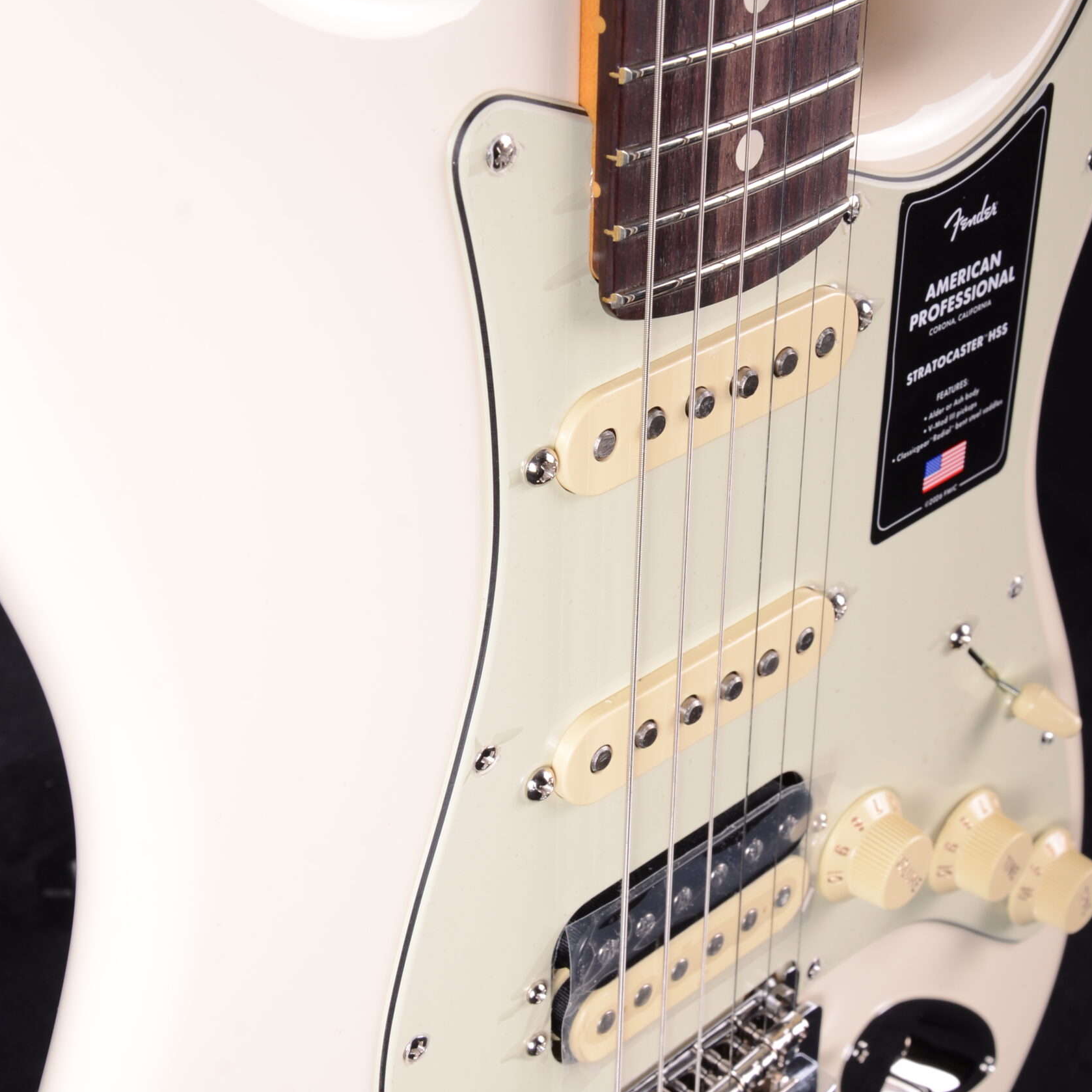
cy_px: 495
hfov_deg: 26.1
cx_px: 548
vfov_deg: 26.1
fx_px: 2356
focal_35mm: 66
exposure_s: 1/200
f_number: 13
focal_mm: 34
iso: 200
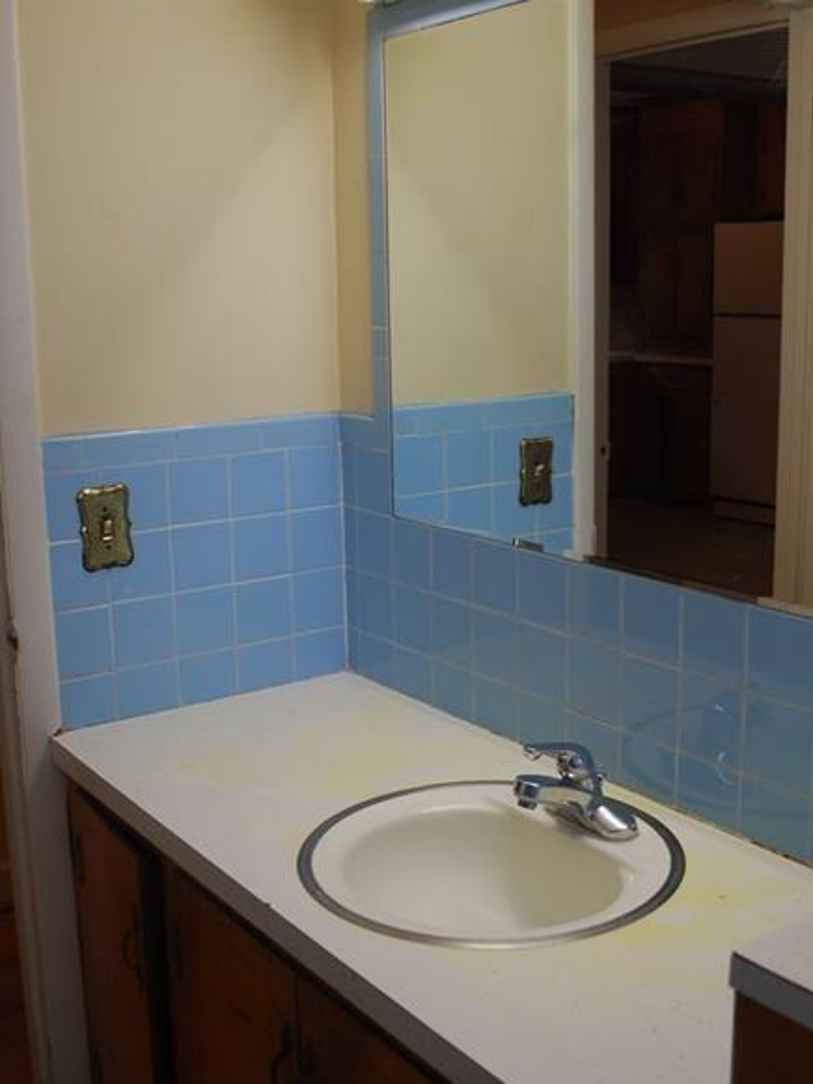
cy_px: 552
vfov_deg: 44.8
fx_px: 1315
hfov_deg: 34.3
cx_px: 450
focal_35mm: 42
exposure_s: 1/40
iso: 200
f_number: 4
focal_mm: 22
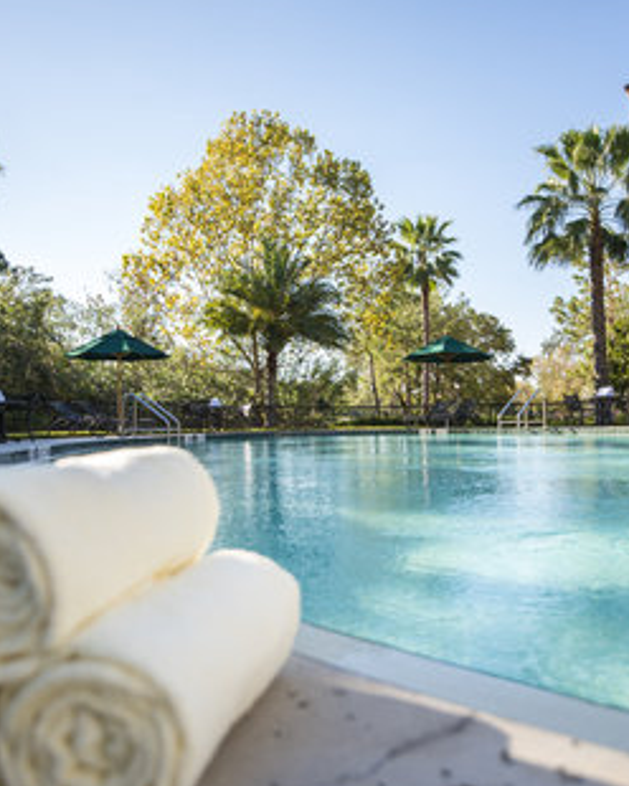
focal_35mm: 32
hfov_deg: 45.7
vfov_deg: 55.7
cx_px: 355
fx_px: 745
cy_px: 393
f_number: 2.8
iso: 200
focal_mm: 22
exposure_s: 1/1250
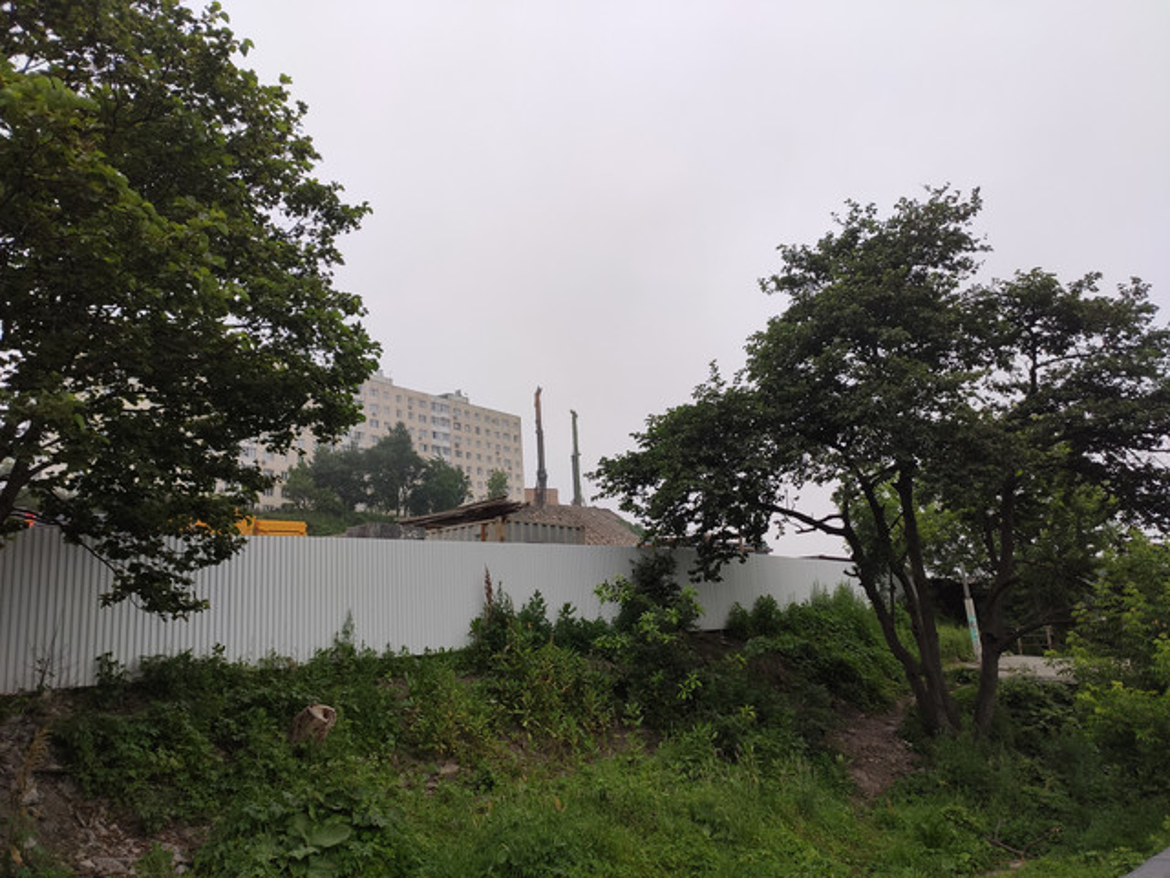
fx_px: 879
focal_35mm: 26
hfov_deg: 67.3
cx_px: 585
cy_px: 439
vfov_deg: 53.1
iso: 205
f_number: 1.75
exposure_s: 1/100
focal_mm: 4.77
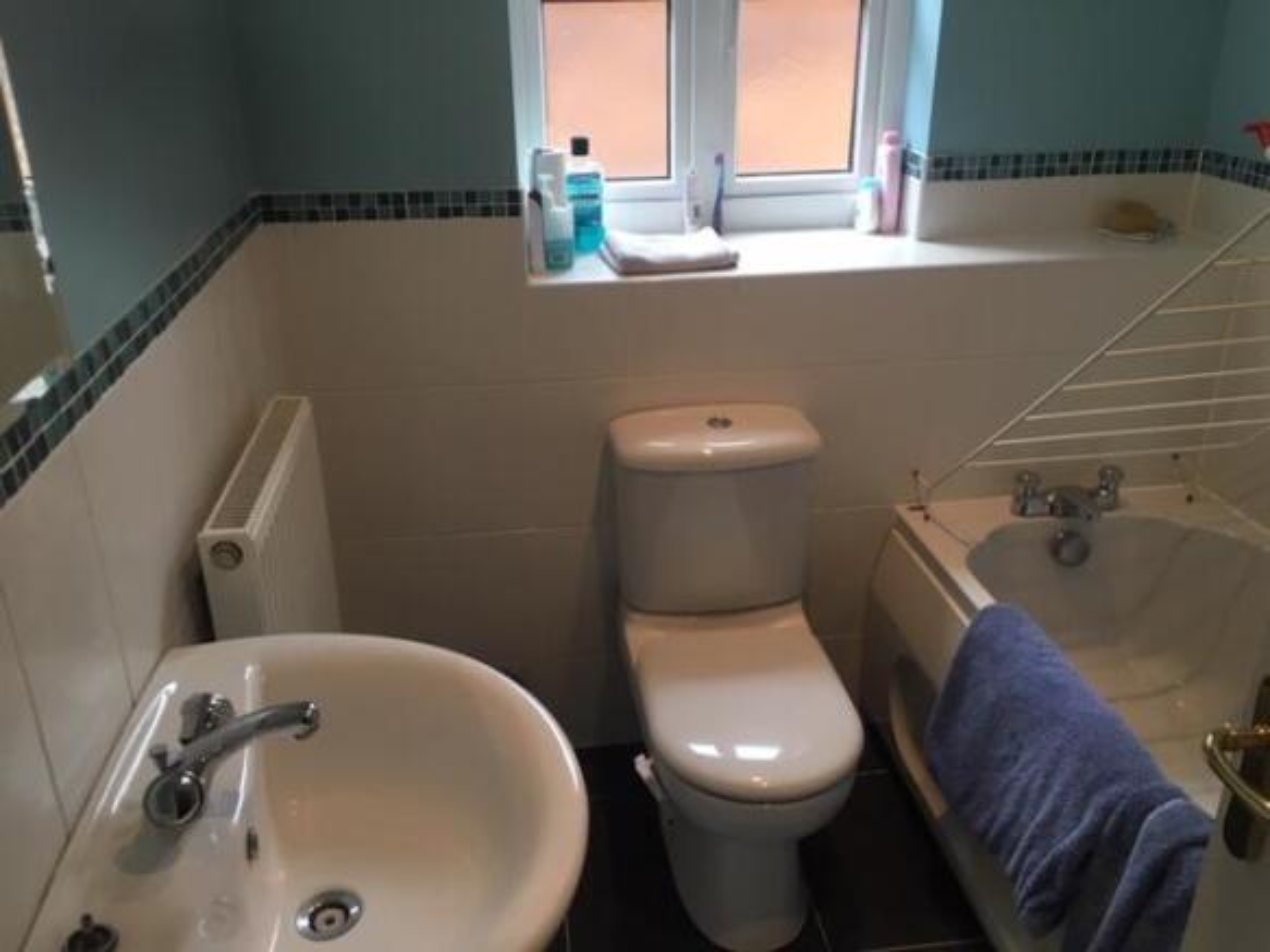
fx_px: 1064
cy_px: 476
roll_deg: +0.5
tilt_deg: -23.8
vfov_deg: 48.2
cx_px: 635
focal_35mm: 29
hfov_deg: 61.7
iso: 80
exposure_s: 1/33
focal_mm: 4.15
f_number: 2.2
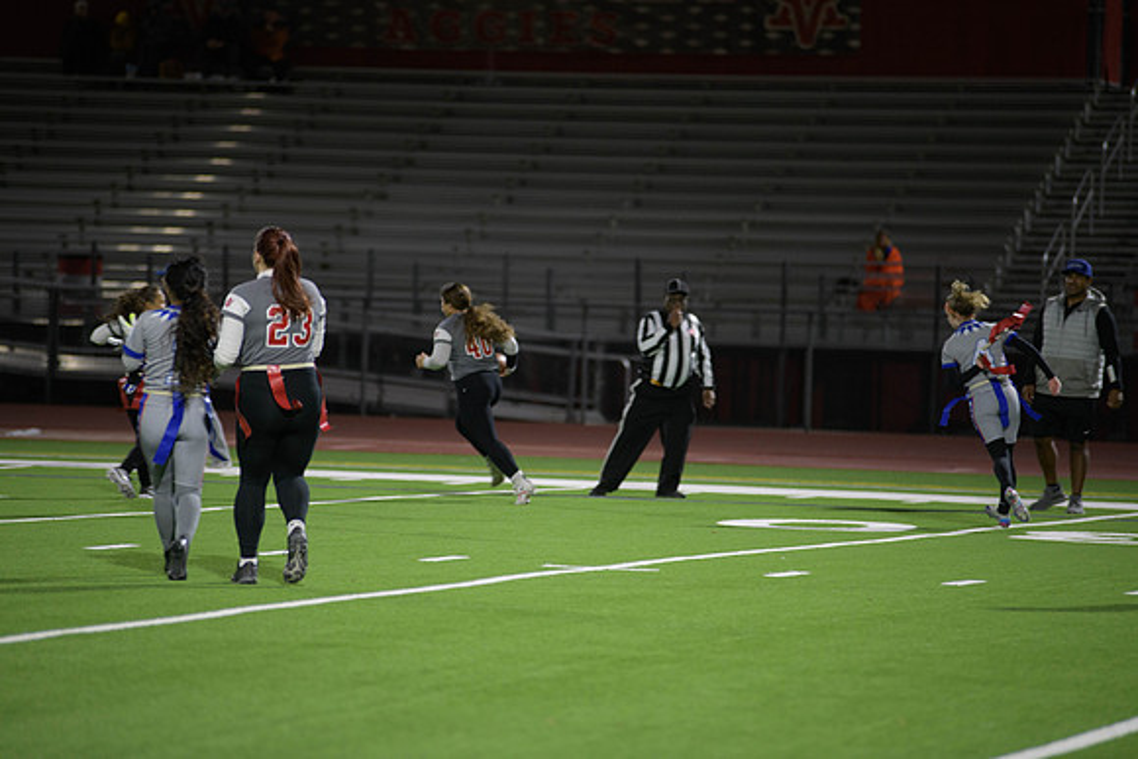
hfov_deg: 10.3
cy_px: 380
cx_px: 569
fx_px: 6323
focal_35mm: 200
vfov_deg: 6.9
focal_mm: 200
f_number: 2.8
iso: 1100
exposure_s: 1/200
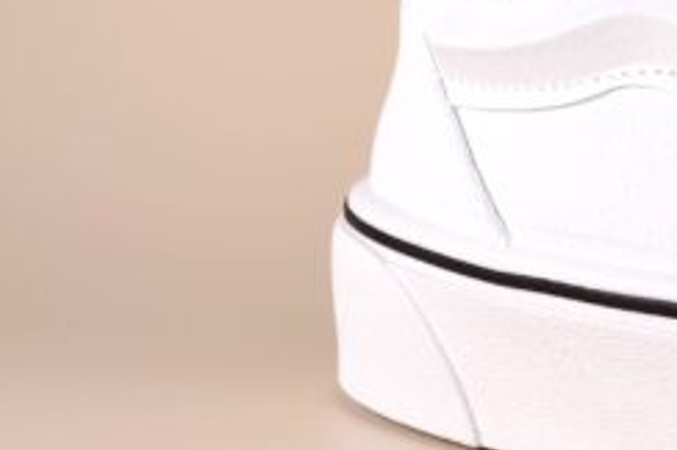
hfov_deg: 14.7
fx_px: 2404
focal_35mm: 128
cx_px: 1088
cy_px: 188
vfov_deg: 10.7
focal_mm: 26
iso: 100
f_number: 4.5
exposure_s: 1/80
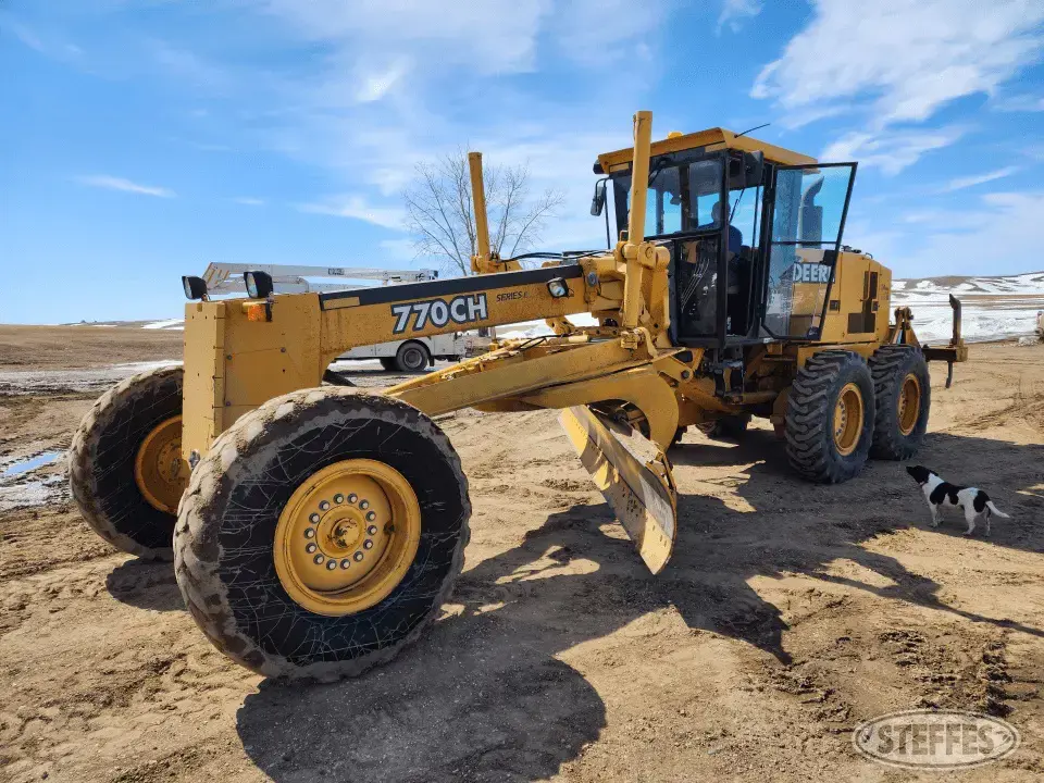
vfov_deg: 58.9
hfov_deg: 73.9
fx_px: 694
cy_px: 392
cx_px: 522
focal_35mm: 23
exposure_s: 1/1704
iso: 12
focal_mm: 6.4
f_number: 1.8
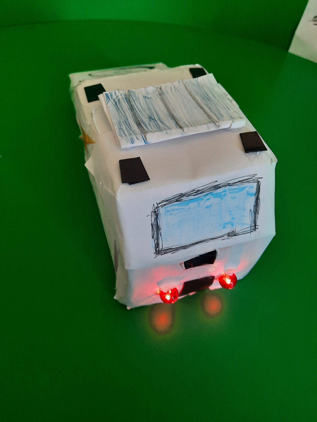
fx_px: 305
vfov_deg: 69.4
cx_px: 158
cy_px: 211
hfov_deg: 54.9
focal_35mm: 25
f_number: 2
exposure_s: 1/60
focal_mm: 4.6
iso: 250
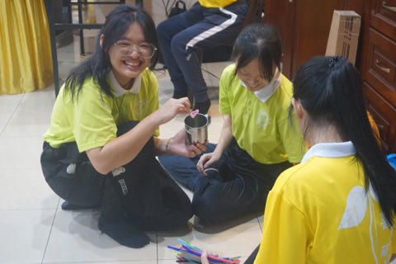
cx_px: 198
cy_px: 132
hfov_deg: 36.9
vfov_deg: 25.1
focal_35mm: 54
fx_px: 594
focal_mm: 36
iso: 3200
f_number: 5.6
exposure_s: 1/40
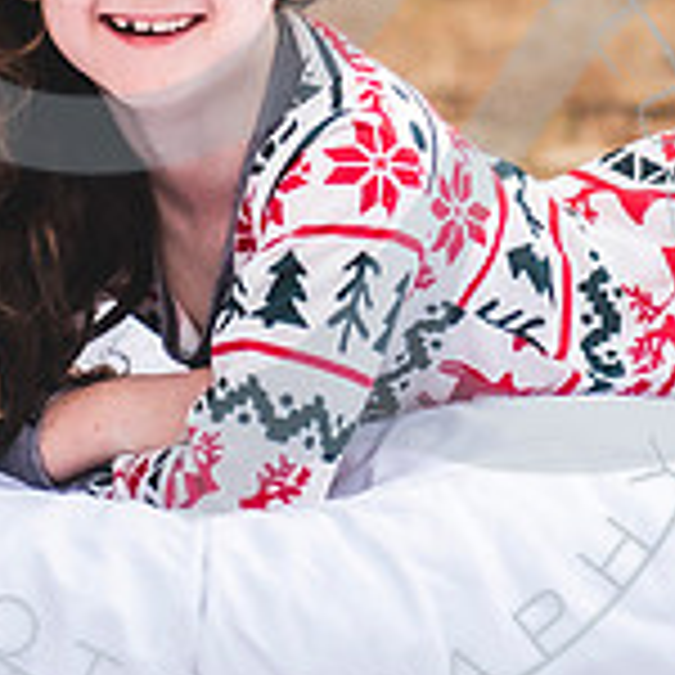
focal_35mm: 242
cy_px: -88
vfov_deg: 7.2
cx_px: 500
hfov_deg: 7.2
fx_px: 5339
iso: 100
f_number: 2.8
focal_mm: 70
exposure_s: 1/500
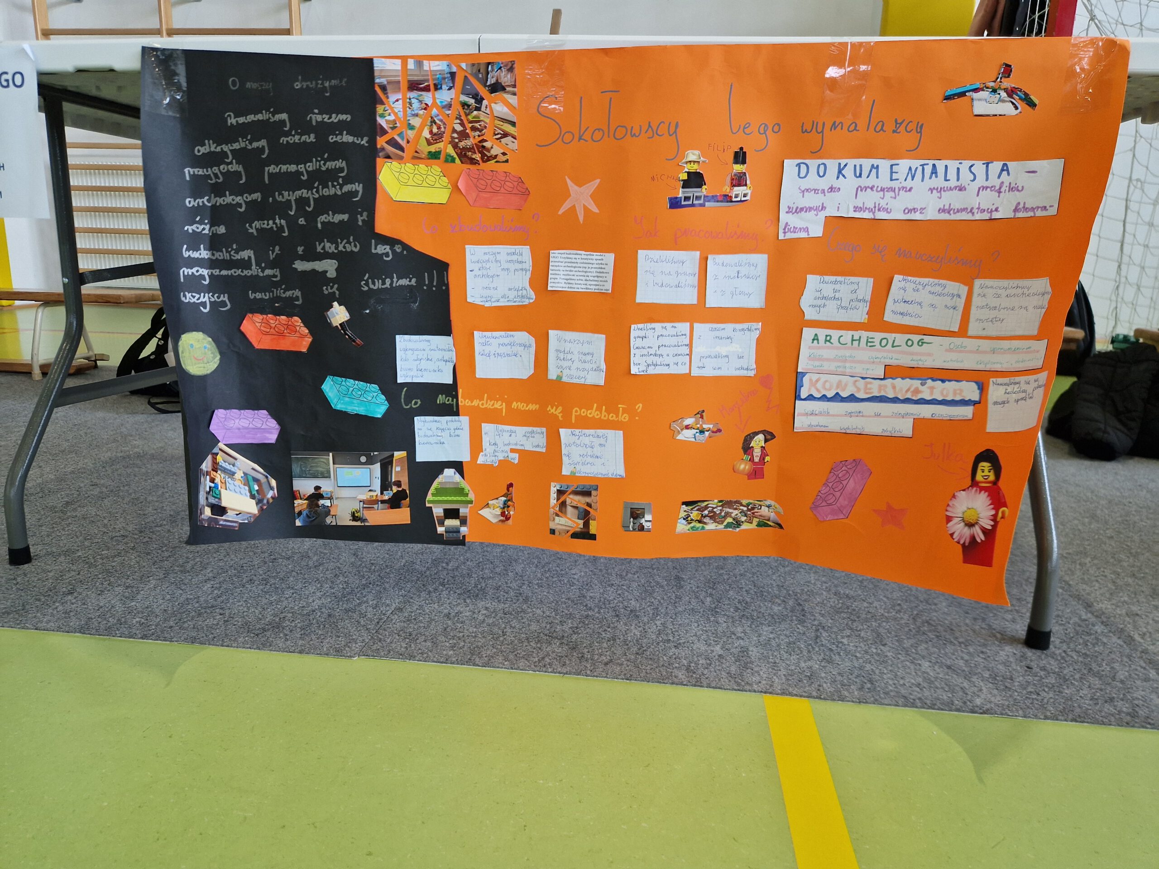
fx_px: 770
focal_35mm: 23
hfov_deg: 73.9
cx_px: 580
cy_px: 434
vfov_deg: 58.9
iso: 50
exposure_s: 1/180
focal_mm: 5.4
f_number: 1.8
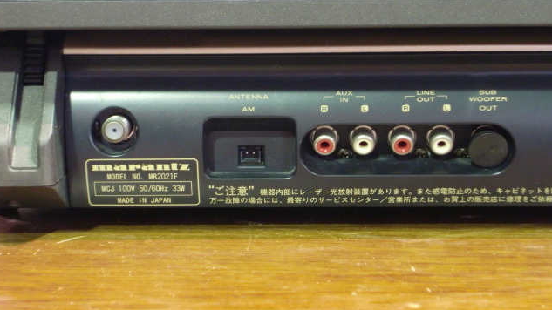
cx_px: 276
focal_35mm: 87
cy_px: 145
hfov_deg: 24.5
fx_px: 1273
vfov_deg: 13.9
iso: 400
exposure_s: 1/5
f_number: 4.6
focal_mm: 13.9
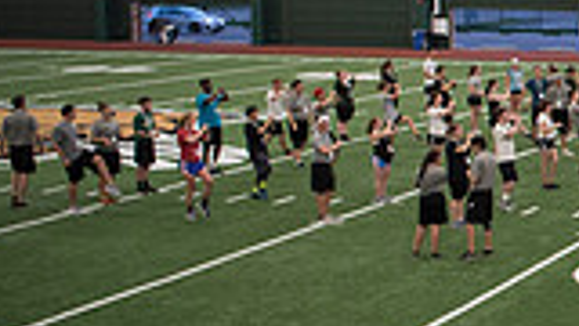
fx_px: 1397
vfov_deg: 13.3
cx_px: 970
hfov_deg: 19.1
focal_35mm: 91
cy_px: 114
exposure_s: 1/200
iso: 2000
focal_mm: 24
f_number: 2.8
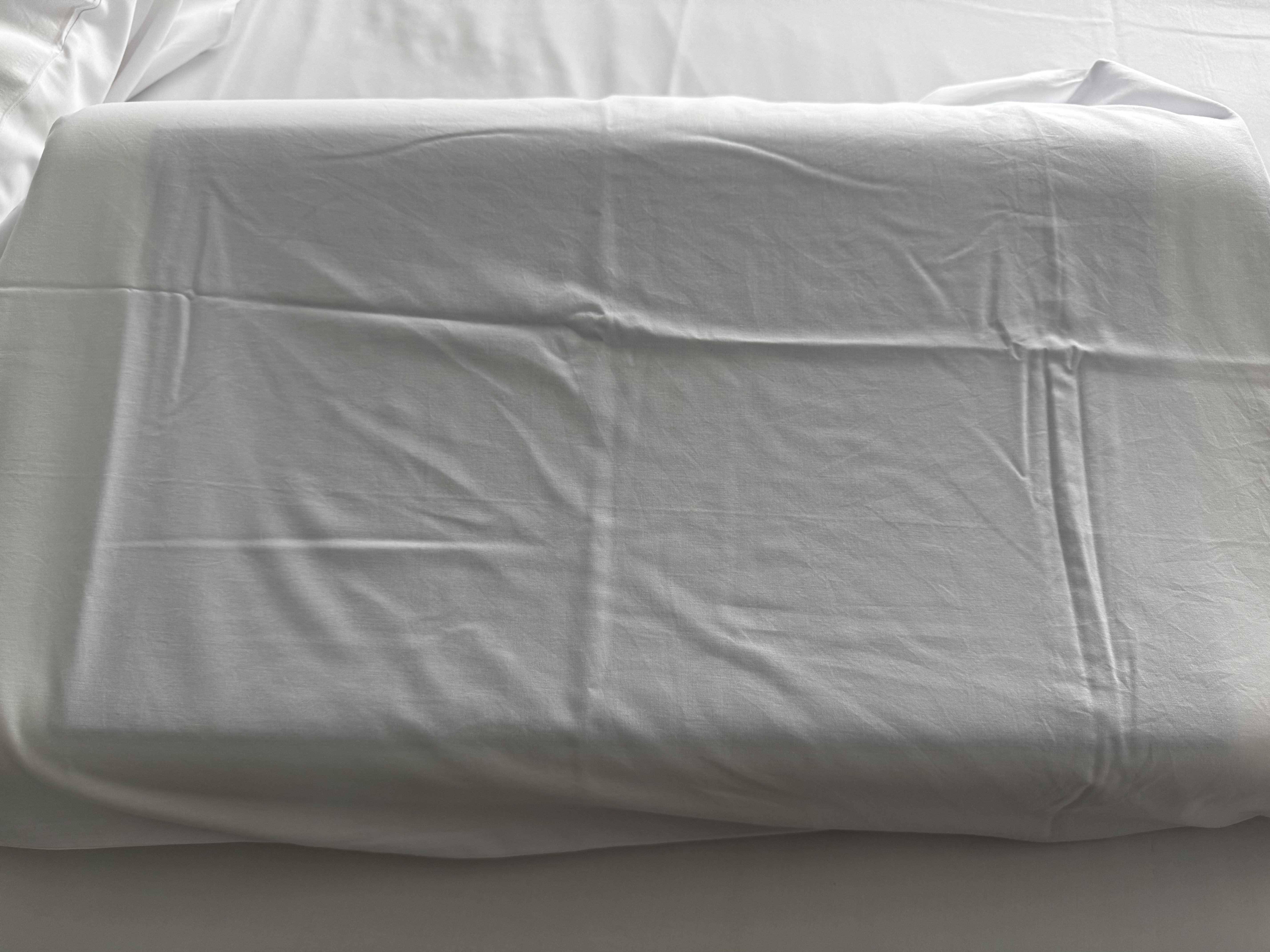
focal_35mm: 24
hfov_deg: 71.6
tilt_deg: -66.4
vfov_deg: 56.8
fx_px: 881
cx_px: 635
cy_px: 476
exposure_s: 1/121
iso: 160
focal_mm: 6.76
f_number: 1.78
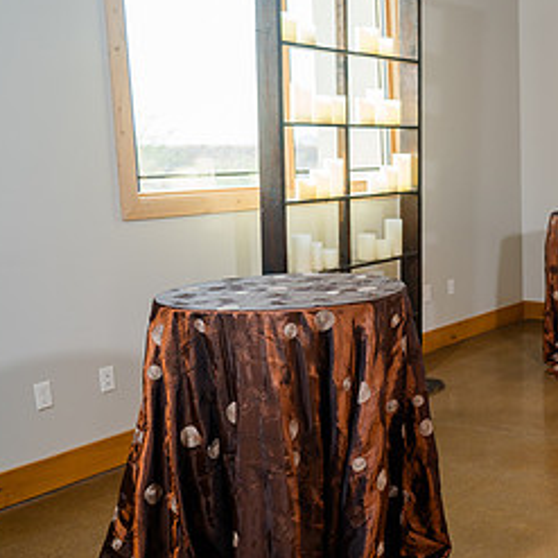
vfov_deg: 35.4
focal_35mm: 48
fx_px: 875
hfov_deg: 31.2
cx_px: 621
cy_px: 279
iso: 200
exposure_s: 1/80
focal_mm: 24
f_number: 4
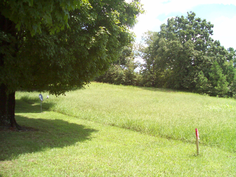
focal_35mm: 36
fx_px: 245
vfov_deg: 39.6
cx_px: 118
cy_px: 88
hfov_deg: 51.4
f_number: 2.7
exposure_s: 1/450
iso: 80
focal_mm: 6
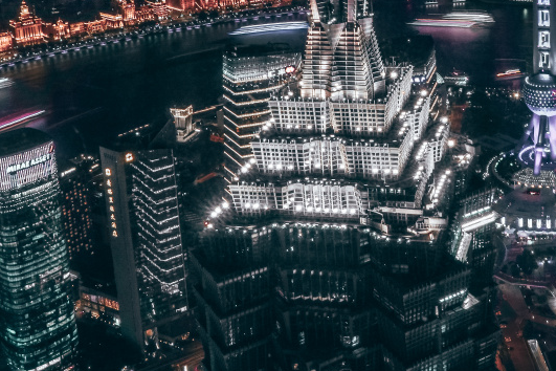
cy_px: -37
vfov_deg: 21.2
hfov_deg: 31.7
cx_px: 476
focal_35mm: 61
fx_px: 942
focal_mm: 18
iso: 100
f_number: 22
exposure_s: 25
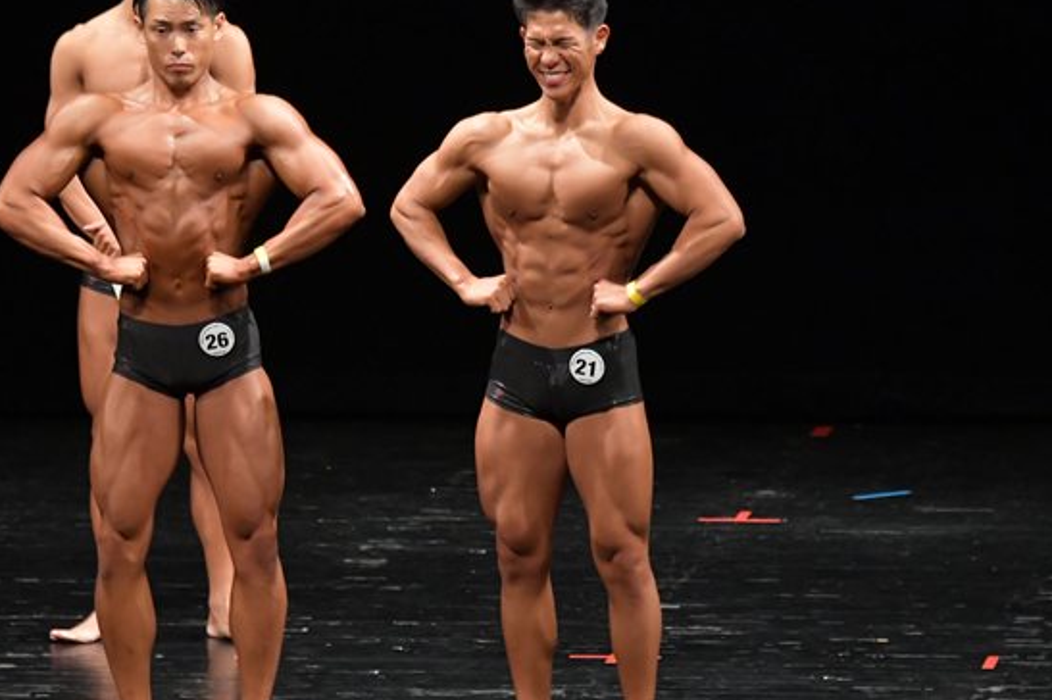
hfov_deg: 6.1
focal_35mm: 340
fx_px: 9929
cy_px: 365
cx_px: 420
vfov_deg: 4.0
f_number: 5.6
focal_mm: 160
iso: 4000
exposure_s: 1/400
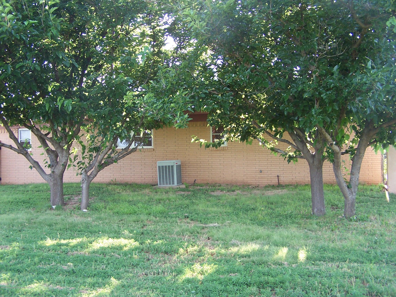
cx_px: 198
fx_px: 435
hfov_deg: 49.0
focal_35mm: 38
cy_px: 148
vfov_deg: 37.7
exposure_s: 1/60
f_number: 2.8
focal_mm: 6.3
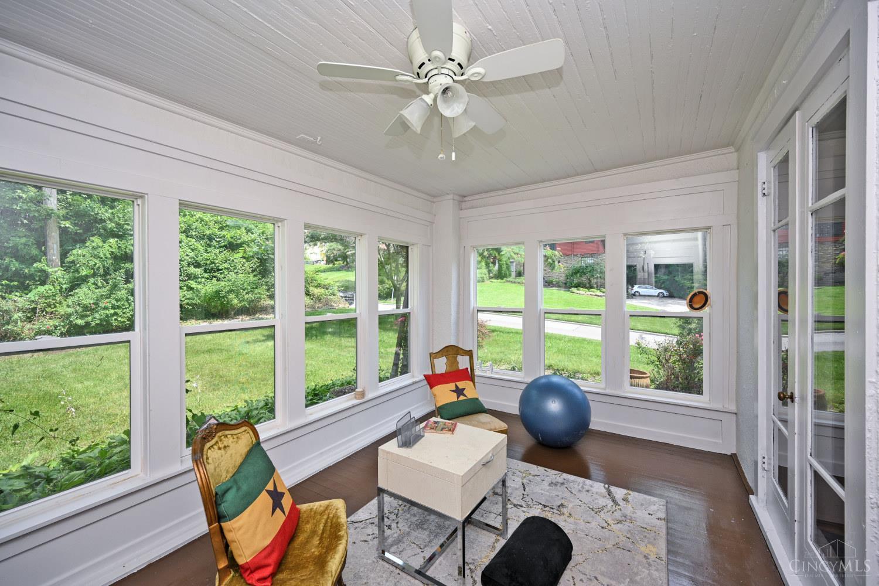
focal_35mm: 14
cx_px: 440
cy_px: 293
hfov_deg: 104.3
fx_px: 342
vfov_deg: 81.2
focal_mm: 14
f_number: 5.6
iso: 140
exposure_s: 1/125
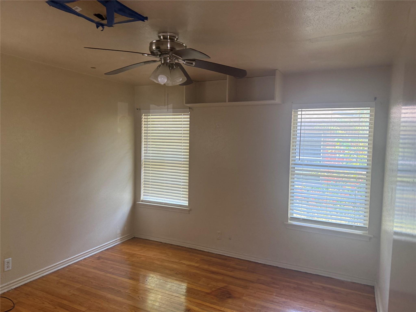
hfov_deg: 71.6
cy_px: 156
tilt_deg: -3.0
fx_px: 288
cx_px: 208
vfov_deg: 56.8
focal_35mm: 24
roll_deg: -2.1
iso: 200
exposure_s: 1/81
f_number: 1.78
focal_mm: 6.76
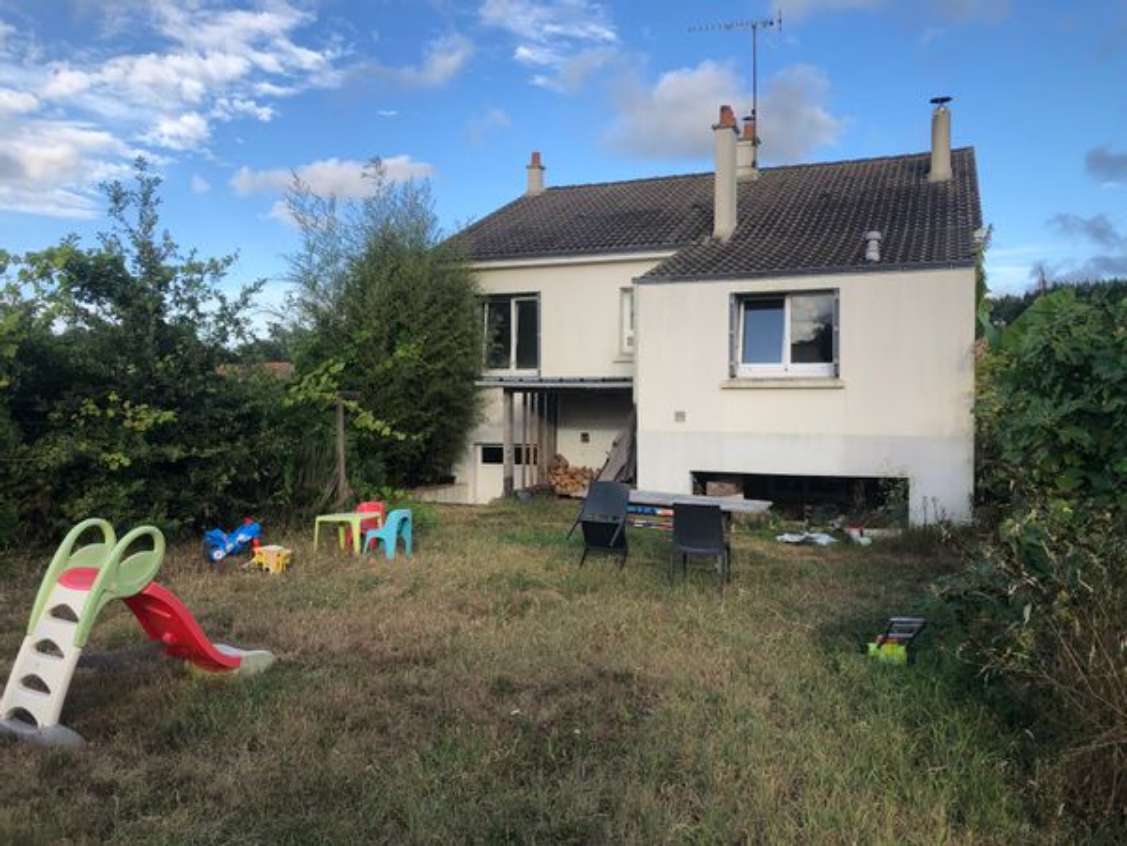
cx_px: 564
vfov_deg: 49.7
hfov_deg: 63.4
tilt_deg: -1.5
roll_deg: -1.3
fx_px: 912
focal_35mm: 28
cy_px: 423
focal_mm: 3.99
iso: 20
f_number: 1.8
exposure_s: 1/917
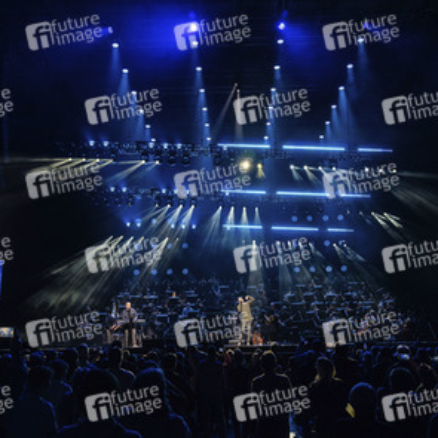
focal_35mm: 39
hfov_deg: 42.8
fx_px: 558
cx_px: 232
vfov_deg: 42.8
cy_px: 218
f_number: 4.5
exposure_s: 1/250
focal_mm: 30
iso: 2500
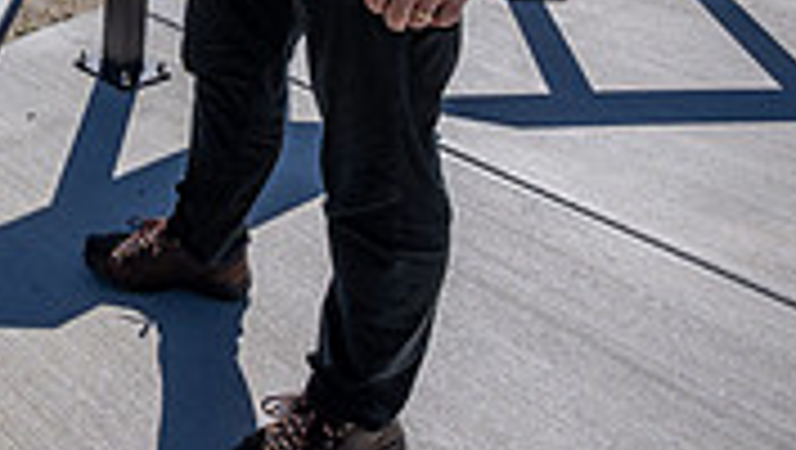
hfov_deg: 33.1
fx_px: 1014
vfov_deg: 20.9
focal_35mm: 48
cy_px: -241
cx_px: -207
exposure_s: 1/500
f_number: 8
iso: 100
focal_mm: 14
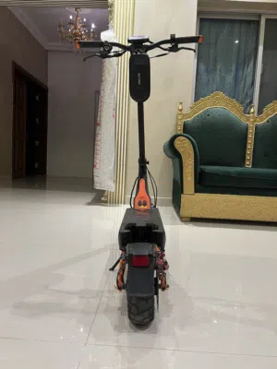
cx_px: 138
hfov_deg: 53.1
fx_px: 277
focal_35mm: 26
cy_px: 184
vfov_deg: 67.3
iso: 250
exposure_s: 1/50
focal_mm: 5.7
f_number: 1.5
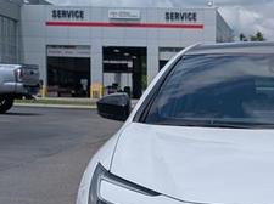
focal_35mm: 110
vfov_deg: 13.2
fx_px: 869
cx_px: 278
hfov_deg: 17.5
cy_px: 208
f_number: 1.68
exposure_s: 1/5000
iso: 20
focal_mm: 6.9
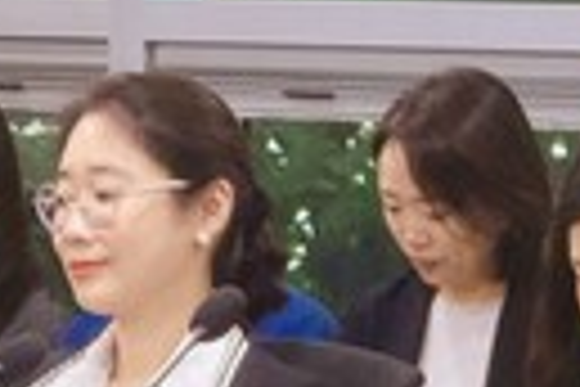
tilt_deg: -3.2
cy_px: 220
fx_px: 7765
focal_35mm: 482
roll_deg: -0.5
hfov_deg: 4.2
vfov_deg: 2.9
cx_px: -737
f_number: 2.8
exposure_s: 1/60
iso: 250
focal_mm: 16.89
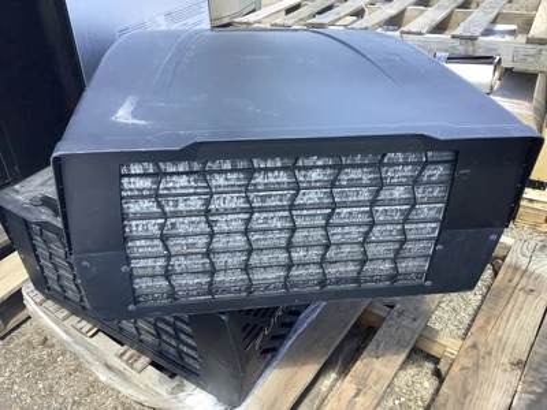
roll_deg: +1.1
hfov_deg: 58.4
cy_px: 205
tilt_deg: -36.1
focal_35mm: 31
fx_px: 490
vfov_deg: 45.4
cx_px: 274
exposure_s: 1/144
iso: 25
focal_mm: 3.3
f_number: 2.4
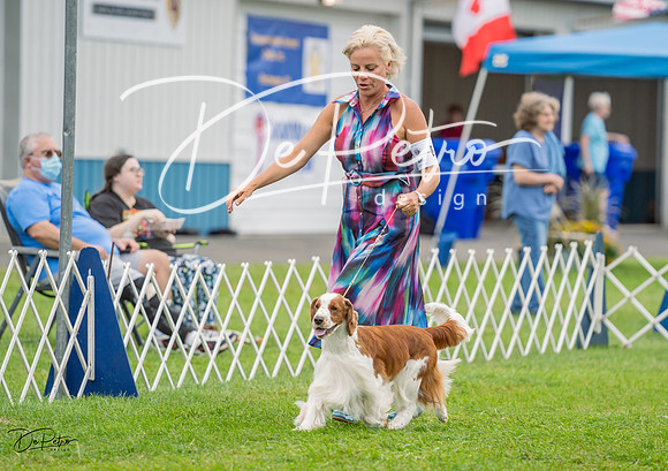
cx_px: 354
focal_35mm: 250
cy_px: 227
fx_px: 4727
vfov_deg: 5.7
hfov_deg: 8.1
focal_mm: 200
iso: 400
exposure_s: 1/1250
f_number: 3.5
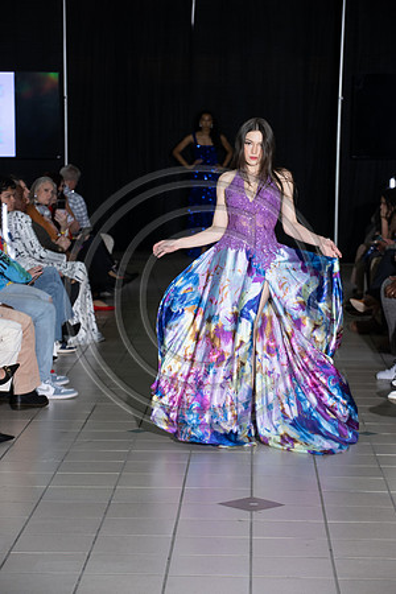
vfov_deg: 19.5
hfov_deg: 13.0
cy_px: 297
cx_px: 198
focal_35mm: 105
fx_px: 1732
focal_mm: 105
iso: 1250
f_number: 5.6
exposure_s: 1/160
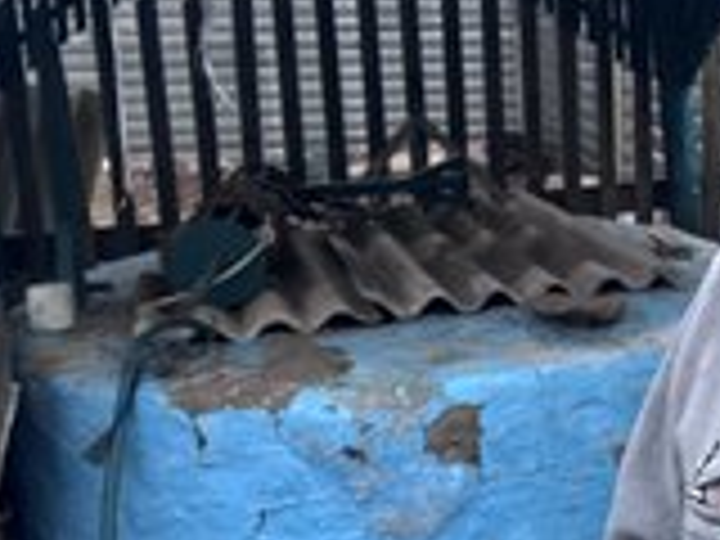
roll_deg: +1.6
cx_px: 680
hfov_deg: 30.4
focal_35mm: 60
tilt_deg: -11.1
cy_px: 220
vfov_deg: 24.4
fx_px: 1248
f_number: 1.78
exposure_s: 1/60
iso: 640
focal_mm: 6.86
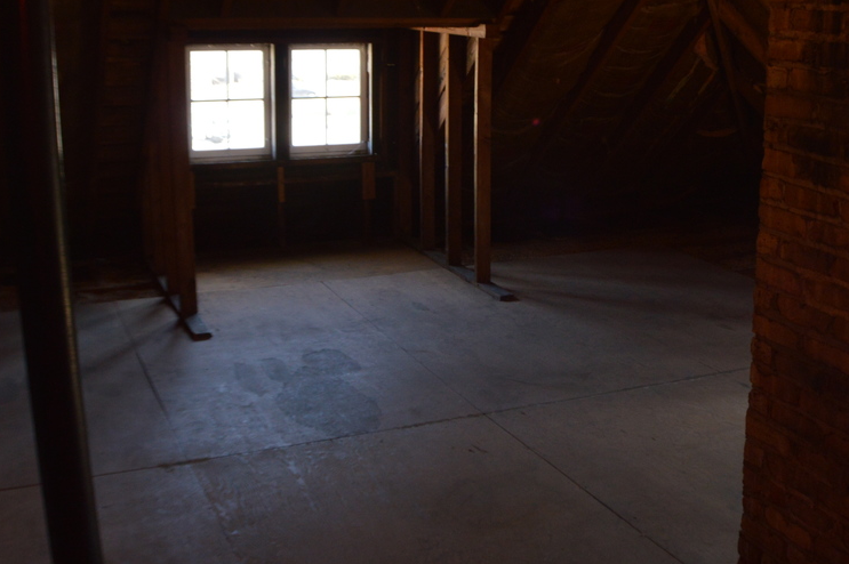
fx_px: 1390
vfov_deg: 22.9
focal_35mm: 59
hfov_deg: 33.3
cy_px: 223
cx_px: 630
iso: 400
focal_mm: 18
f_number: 3.5
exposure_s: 1/80
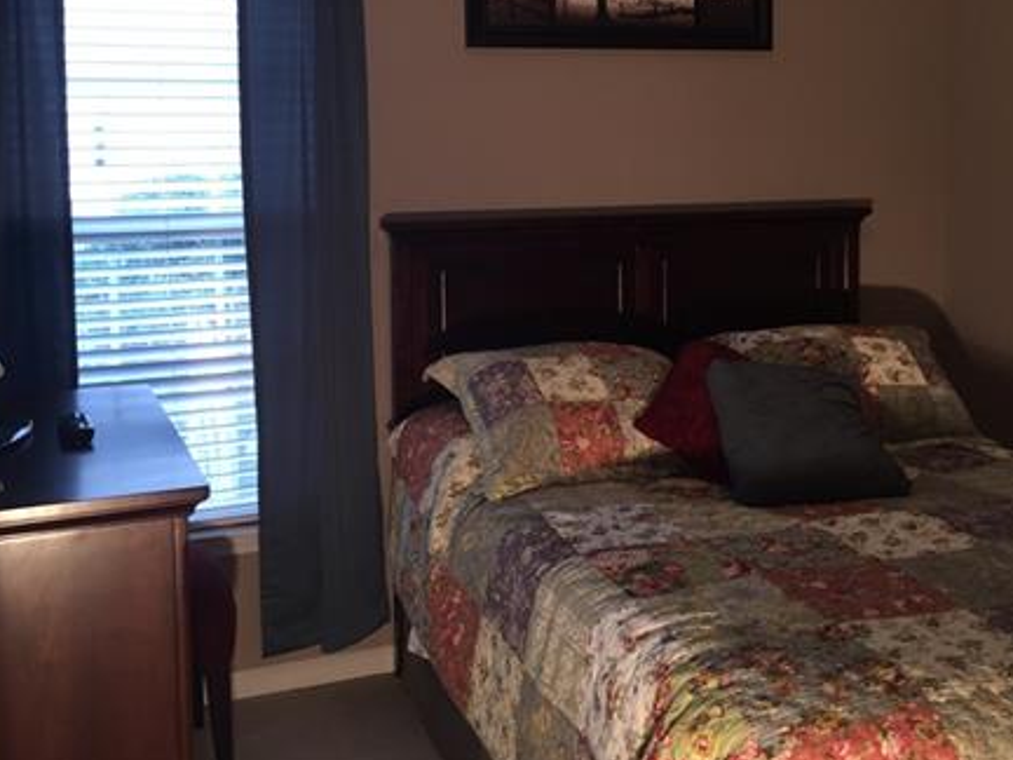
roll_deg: -0.1
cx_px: 579
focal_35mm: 43
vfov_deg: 33.1
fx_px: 1258
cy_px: 213
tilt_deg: -3.4
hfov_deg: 43.7
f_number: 2.2
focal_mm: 4.15
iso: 32
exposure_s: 1/30
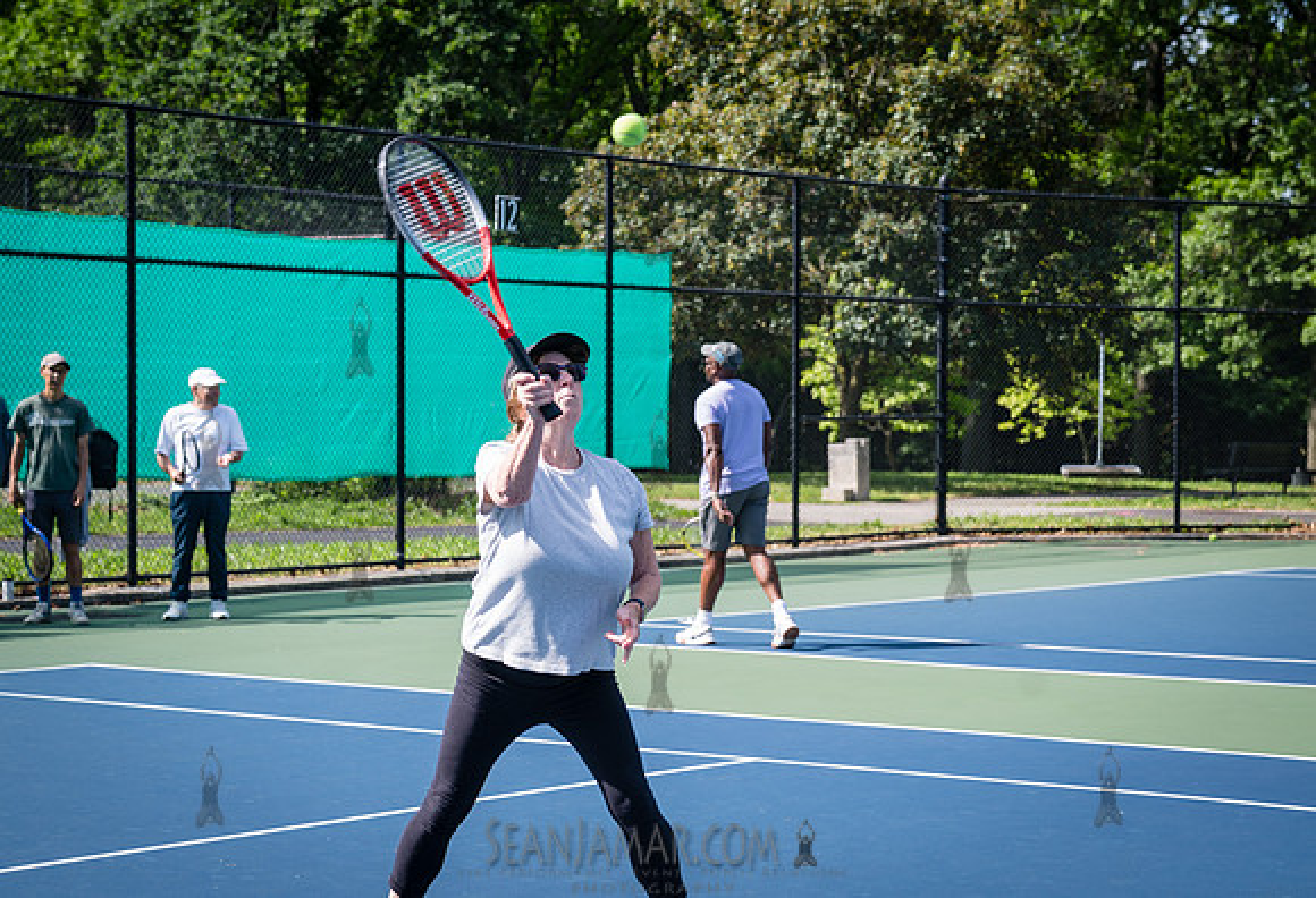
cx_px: 773
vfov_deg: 17.9
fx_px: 2859
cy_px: 477
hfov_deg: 25.9
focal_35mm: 78
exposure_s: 1/640
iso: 200
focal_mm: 66
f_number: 4.5
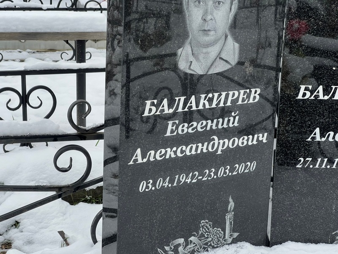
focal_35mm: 77
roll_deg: -2.5
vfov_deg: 19.1
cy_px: 127
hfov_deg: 25.3
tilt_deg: -19.1
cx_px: 169
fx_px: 752
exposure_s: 1/99
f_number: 2.8
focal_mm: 9
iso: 80
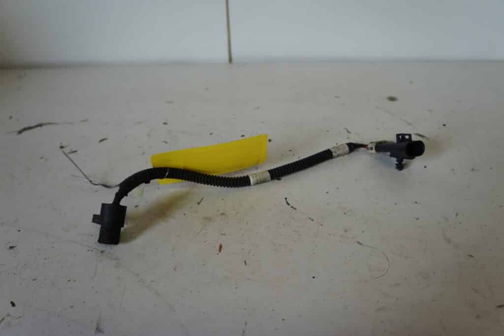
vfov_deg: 43.6
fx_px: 420
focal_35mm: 30
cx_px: 252
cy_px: 168
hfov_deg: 61.9
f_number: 3.5
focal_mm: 20
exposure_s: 1/60
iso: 100
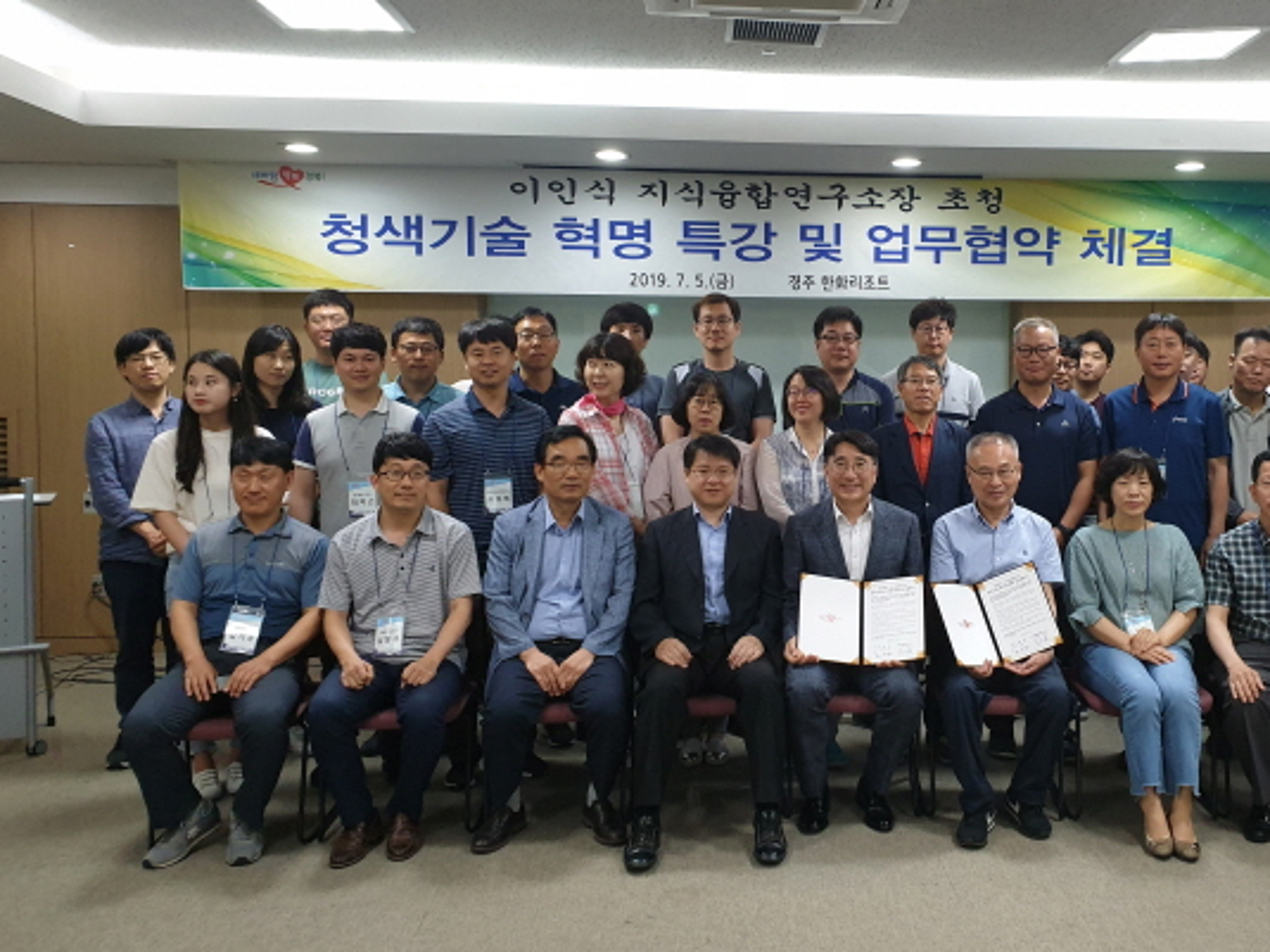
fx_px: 1247
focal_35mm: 34
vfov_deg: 41.8
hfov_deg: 53.2
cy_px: 443
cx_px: 814
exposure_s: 1/60
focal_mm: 4.3
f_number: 2.4
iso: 250
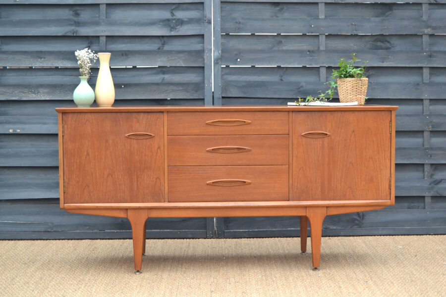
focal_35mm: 68
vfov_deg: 20.2
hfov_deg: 29.9
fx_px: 836
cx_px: 223
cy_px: 148
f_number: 5.6
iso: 320
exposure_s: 1/125
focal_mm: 45
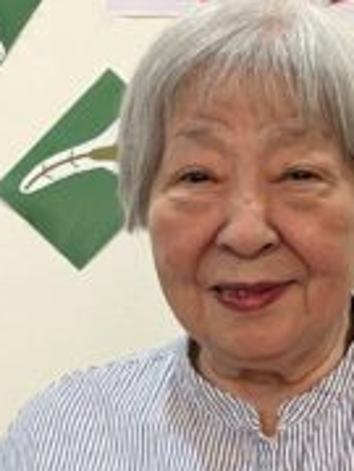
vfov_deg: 23.3
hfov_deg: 17.6
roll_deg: +0.0
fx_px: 1132
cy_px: 355
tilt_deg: +3.2
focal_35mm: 83
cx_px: 281
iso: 160
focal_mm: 3.99
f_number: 1.8
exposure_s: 1/60
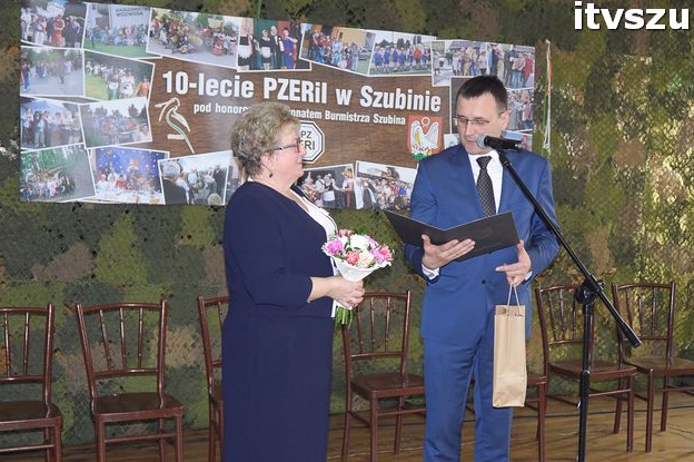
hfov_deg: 40.4
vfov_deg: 27.4
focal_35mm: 49
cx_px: 351
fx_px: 944
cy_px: 297
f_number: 3.8
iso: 500
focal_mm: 24
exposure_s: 1/60
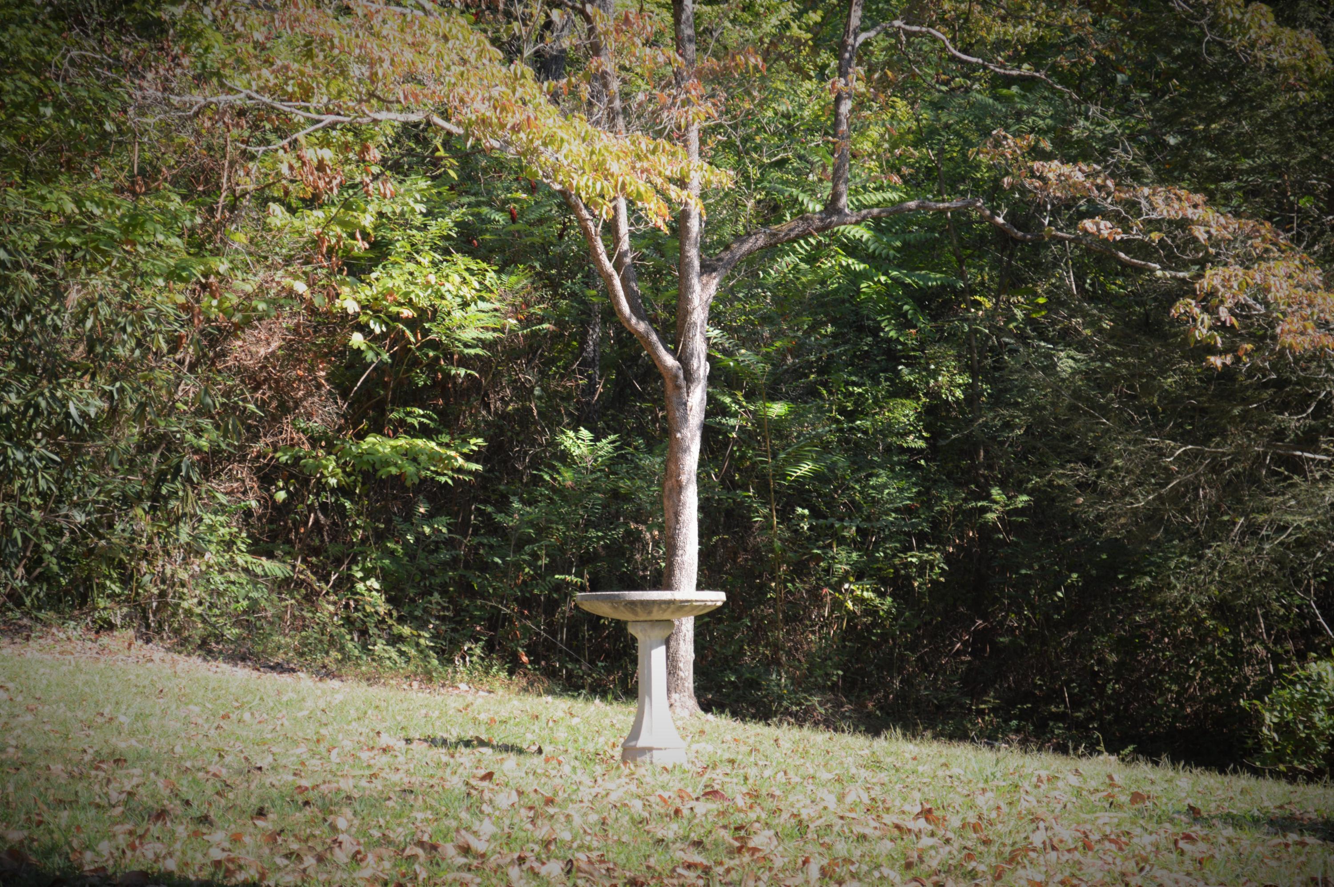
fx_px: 3054
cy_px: 444
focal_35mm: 82
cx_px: 667
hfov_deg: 24.6
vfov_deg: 16.5
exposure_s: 1/125
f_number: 5.6
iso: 220
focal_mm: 55
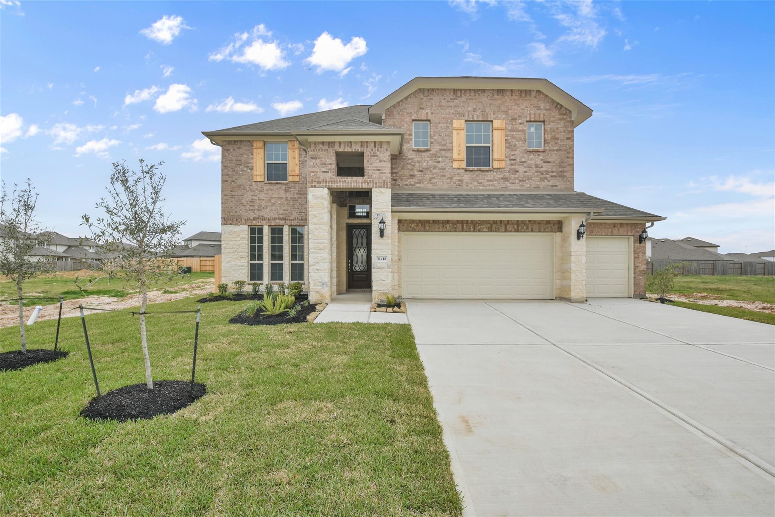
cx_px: 388
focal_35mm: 15
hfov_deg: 100.4
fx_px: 323
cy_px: 258
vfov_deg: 77.3
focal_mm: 10
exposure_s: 1/640
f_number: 8
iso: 400
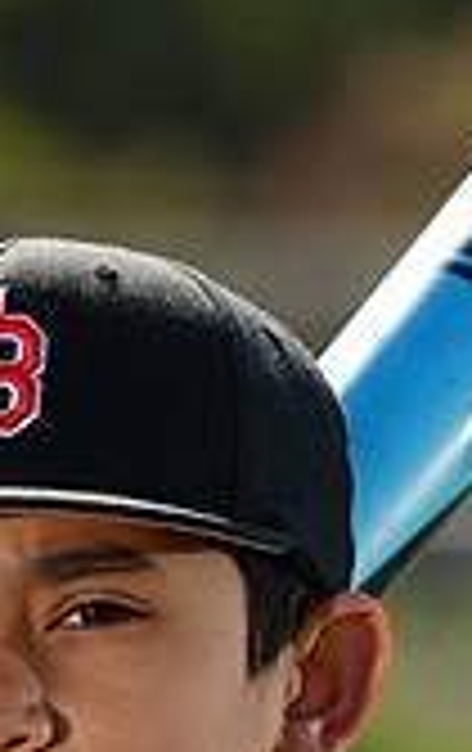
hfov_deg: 1.9
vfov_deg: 3.0
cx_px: 101
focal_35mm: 696
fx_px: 14264
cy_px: 1072
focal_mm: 197
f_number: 5
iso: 64
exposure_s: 1/250
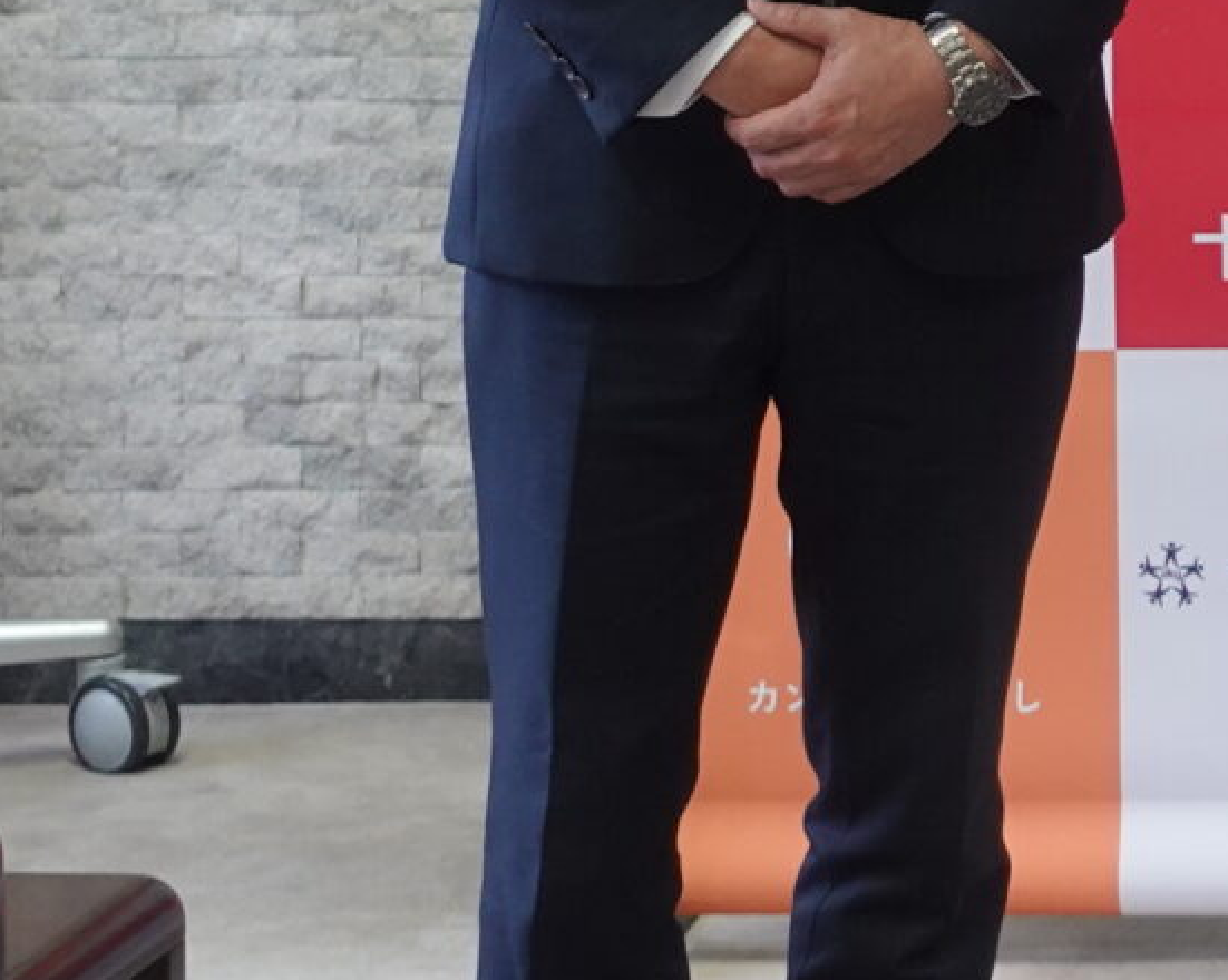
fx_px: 5230
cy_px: -587
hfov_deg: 12.4
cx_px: 2117
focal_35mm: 144
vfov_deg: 10.3
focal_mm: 12.65
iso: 400
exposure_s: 1/40
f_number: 2.8
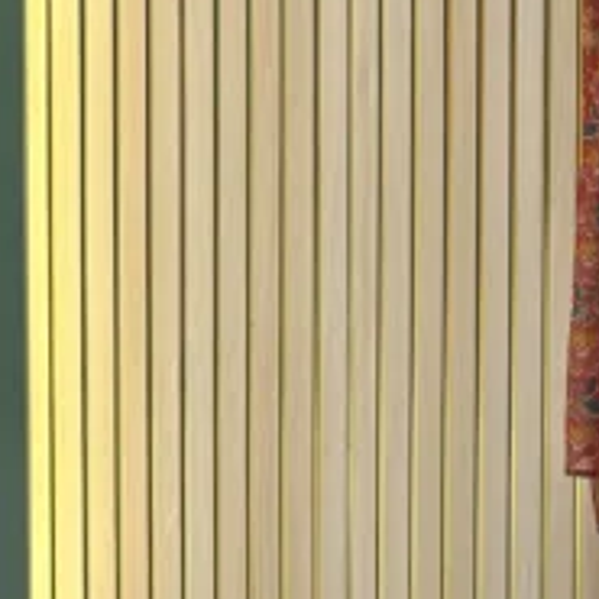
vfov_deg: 15.2
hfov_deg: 14.7
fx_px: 2193
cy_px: -40
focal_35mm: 112
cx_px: 835
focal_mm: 5.96
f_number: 1.6
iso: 80
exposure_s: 1/146
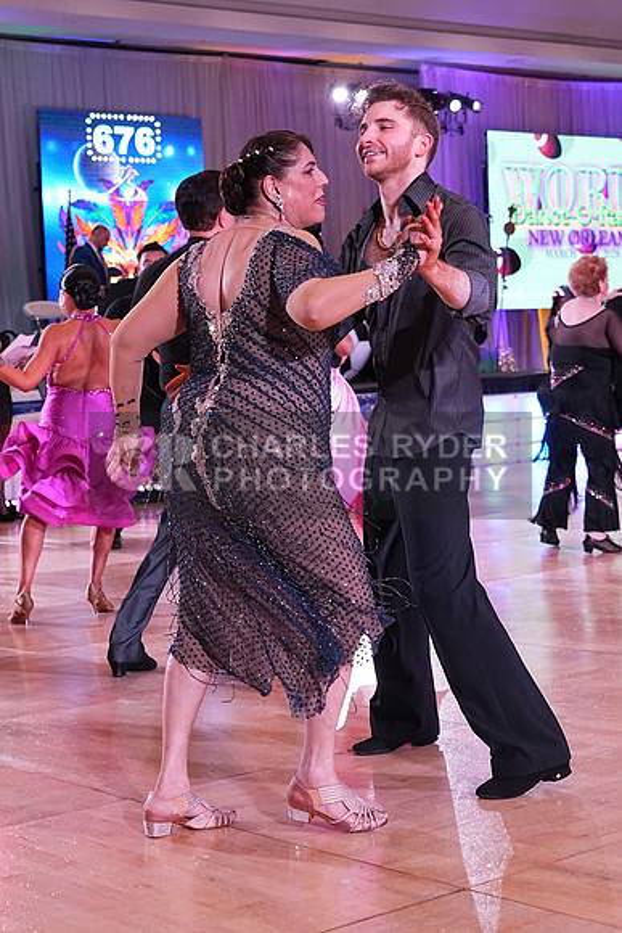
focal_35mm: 66
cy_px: 466
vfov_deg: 30.5
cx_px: 311
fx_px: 1709
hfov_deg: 20.6
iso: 3200
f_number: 5
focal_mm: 44
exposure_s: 1/400
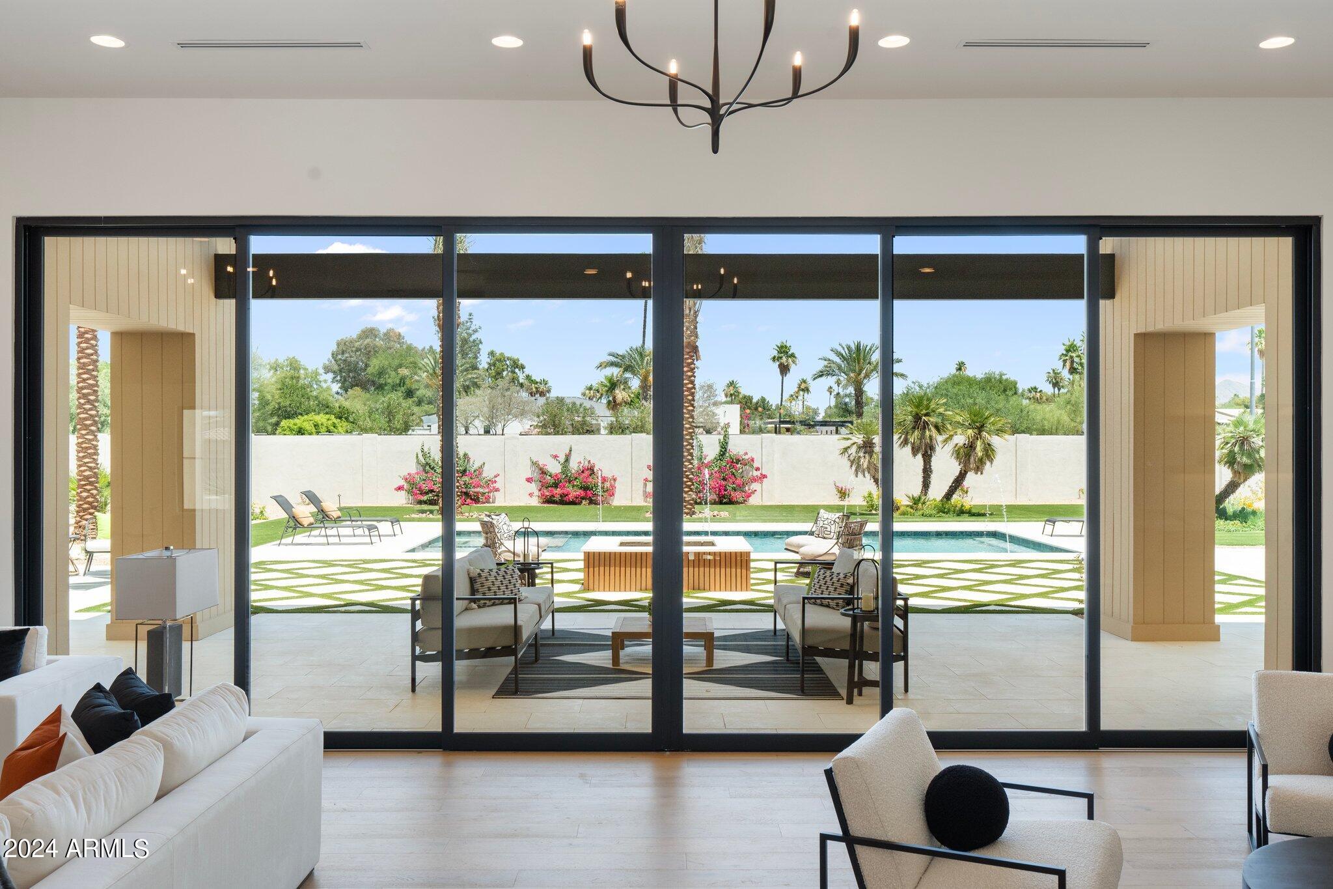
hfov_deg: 60.3
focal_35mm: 31
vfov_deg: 42.3
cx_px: 666
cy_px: 444
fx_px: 1148
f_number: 8
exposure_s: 1/80
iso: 1000
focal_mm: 31
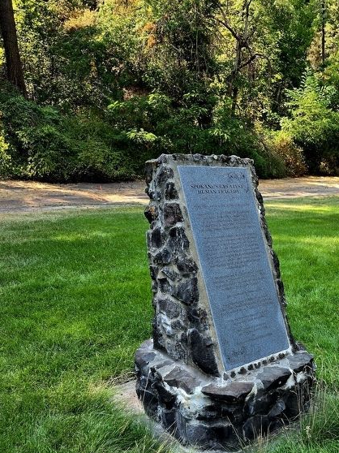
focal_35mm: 33
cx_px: 229
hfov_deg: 42.3
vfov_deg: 54.8
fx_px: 431
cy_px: 278
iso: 40
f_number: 1.7
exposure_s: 1/182
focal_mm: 6.3
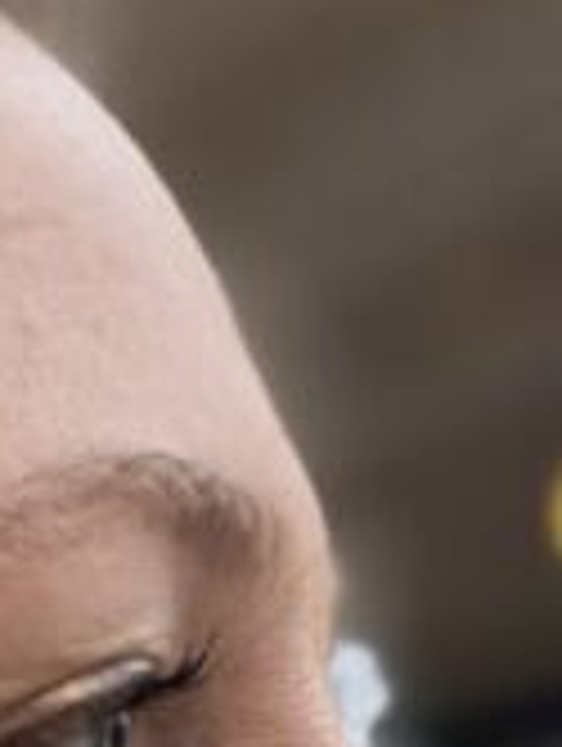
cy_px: 1334
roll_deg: +2.3
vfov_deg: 7.1
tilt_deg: -0.3
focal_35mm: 272
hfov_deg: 5.3
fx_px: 5873
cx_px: -634
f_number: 2
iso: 125
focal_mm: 6
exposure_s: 1/33
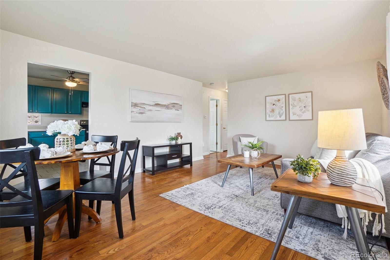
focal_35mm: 15
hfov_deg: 100.4
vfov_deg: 77.3
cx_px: 195
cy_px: 130
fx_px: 162
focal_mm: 10
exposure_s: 1/20
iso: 400
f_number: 8
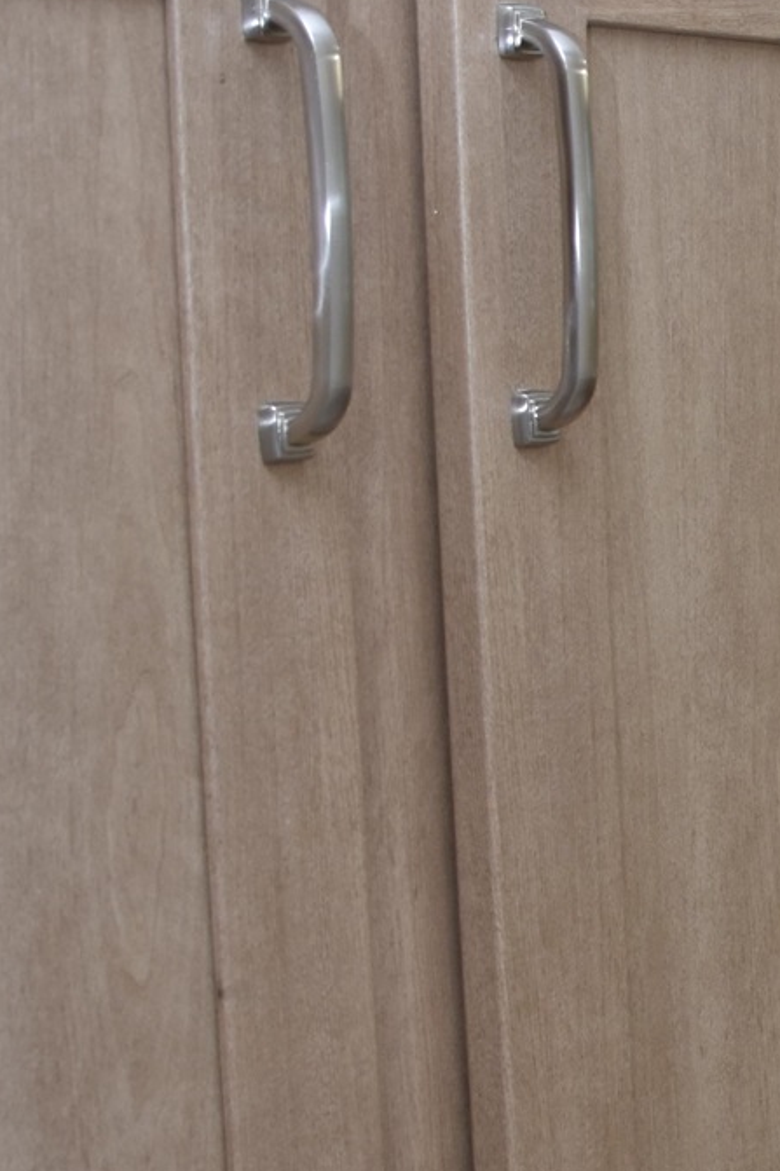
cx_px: 1211
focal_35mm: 103
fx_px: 3349
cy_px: 679
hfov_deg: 12.5
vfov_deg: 19.8
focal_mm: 20
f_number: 4.5
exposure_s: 1/80
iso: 200
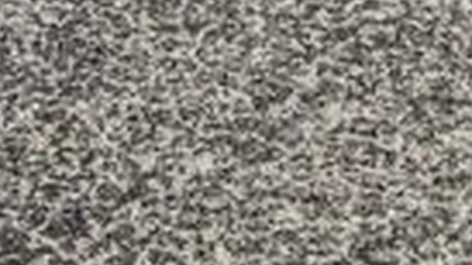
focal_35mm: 196
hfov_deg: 11.0
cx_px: 109
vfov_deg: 5.1
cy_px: -1005
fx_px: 2453
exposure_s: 1/80
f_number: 1.9
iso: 146
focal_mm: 6.81
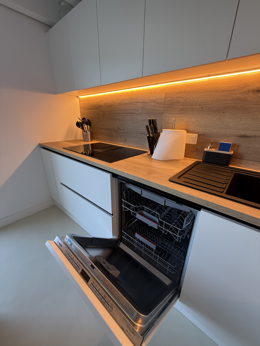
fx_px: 140
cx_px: 130
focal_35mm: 14
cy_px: 173
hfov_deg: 85.7
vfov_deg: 102.1
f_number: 2.2
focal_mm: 2.22
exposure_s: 1/99
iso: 125
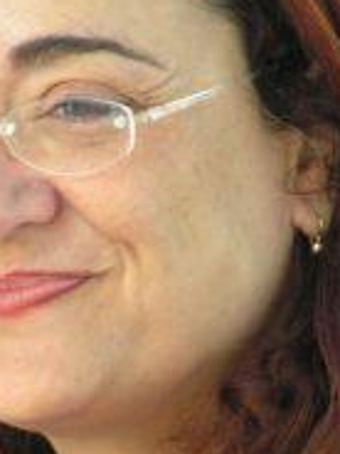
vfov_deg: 2.7
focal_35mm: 725
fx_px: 9495
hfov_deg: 2.1
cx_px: 54
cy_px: 266
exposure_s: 1/100
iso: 200
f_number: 3.5
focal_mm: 49.4
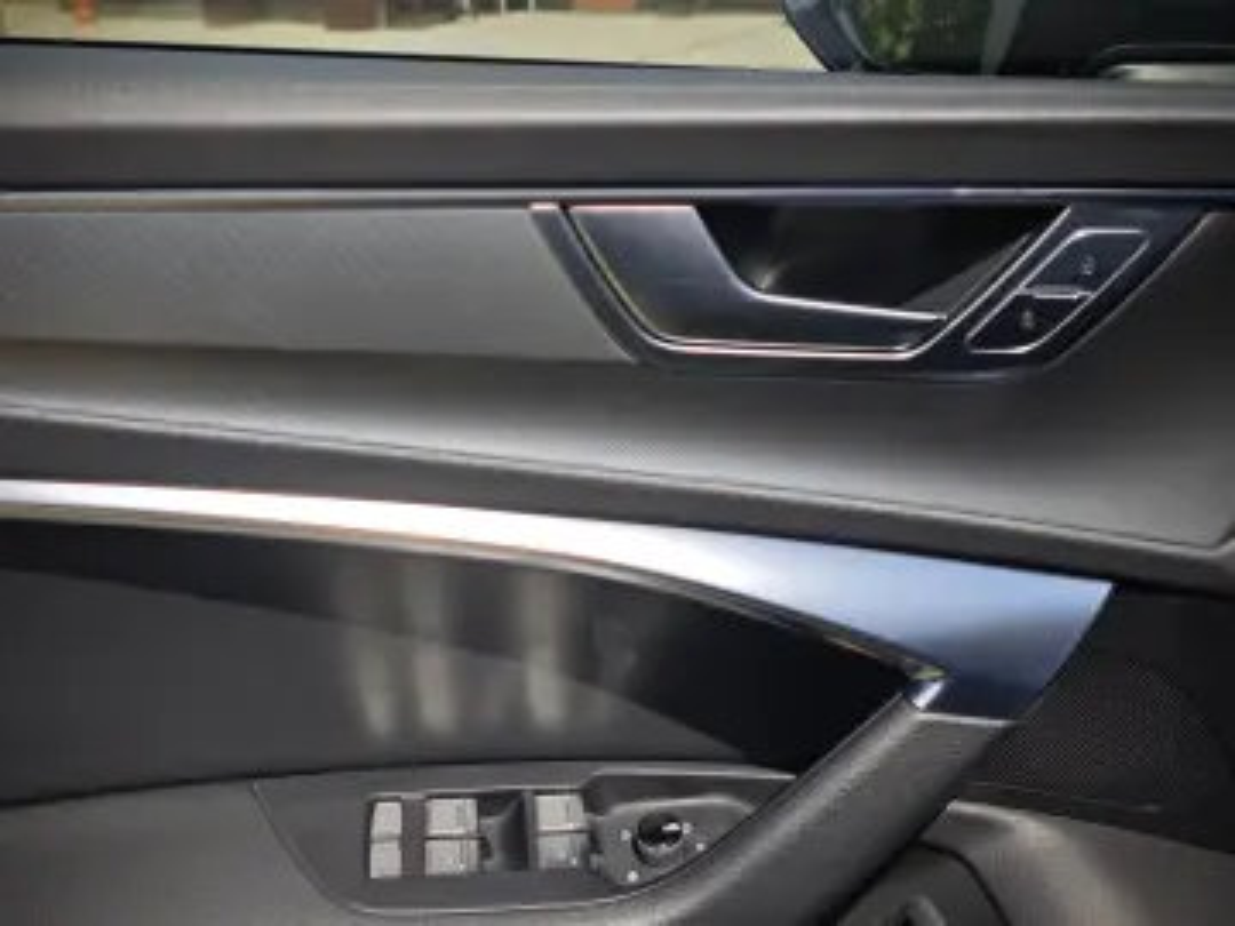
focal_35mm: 35
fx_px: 1249
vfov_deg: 40.7
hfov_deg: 52.6
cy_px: 463
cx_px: 618
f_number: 1.4
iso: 50
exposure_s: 1/3606
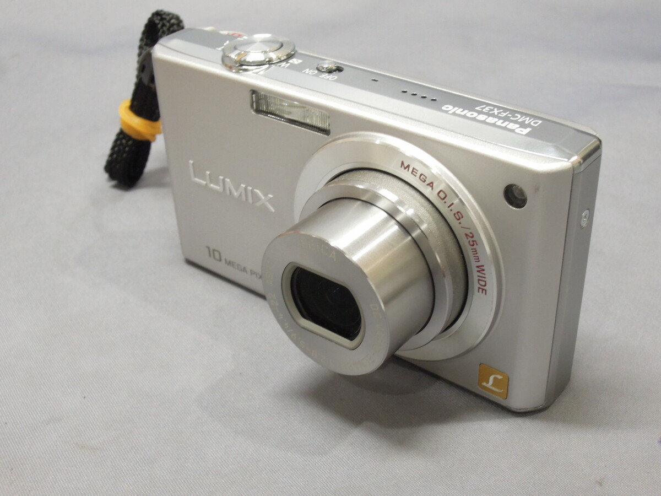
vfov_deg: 29.1
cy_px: 248
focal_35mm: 50
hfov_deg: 38.2
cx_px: 330
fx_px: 955
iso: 450
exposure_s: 1/15
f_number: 5.9
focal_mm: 9
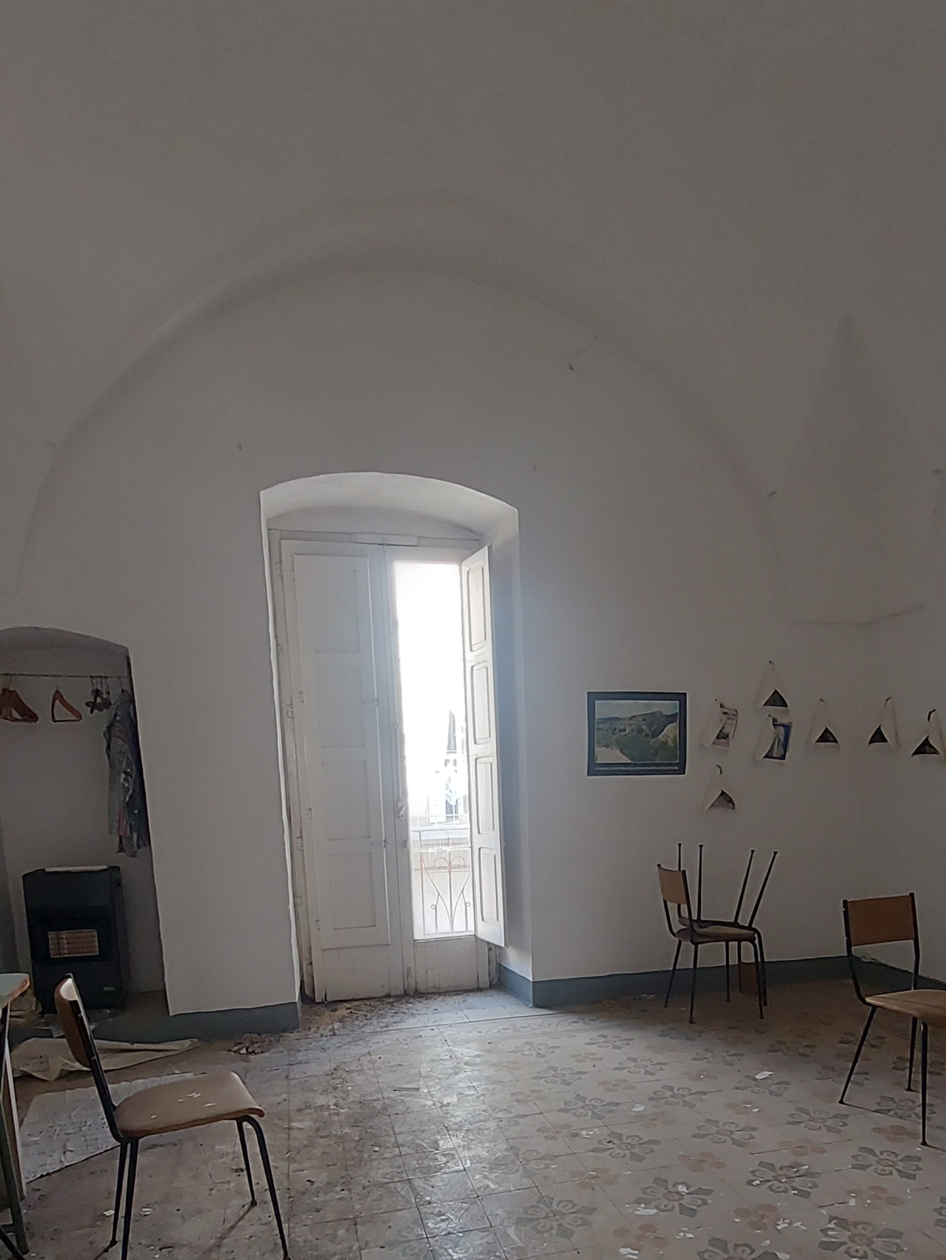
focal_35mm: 22
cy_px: 915
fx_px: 802
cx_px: 506
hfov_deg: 61.0
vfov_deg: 72.1
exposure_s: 1/50
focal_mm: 1.74
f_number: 2.2
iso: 100
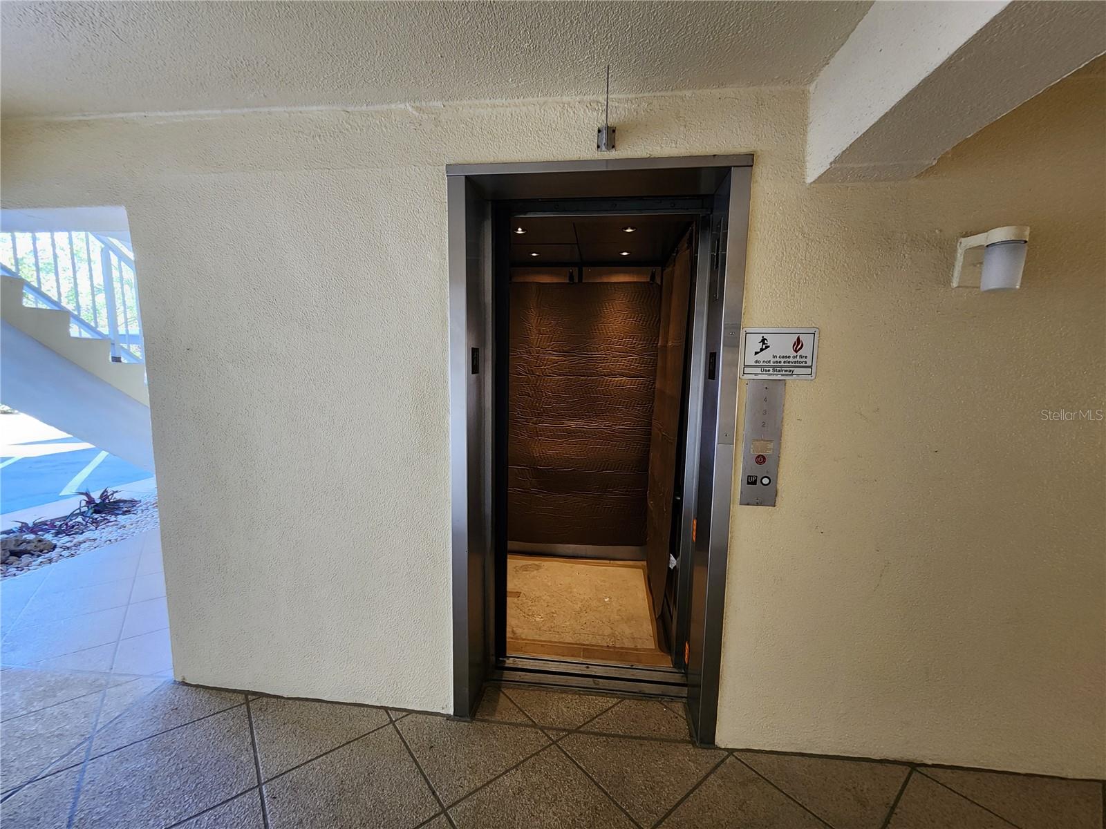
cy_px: 414
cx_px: 553
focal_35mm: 13
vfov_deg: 89.9
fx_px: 415
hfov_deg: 106.2
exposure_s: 1/60
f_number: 2.2
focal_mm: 2.2
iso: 320
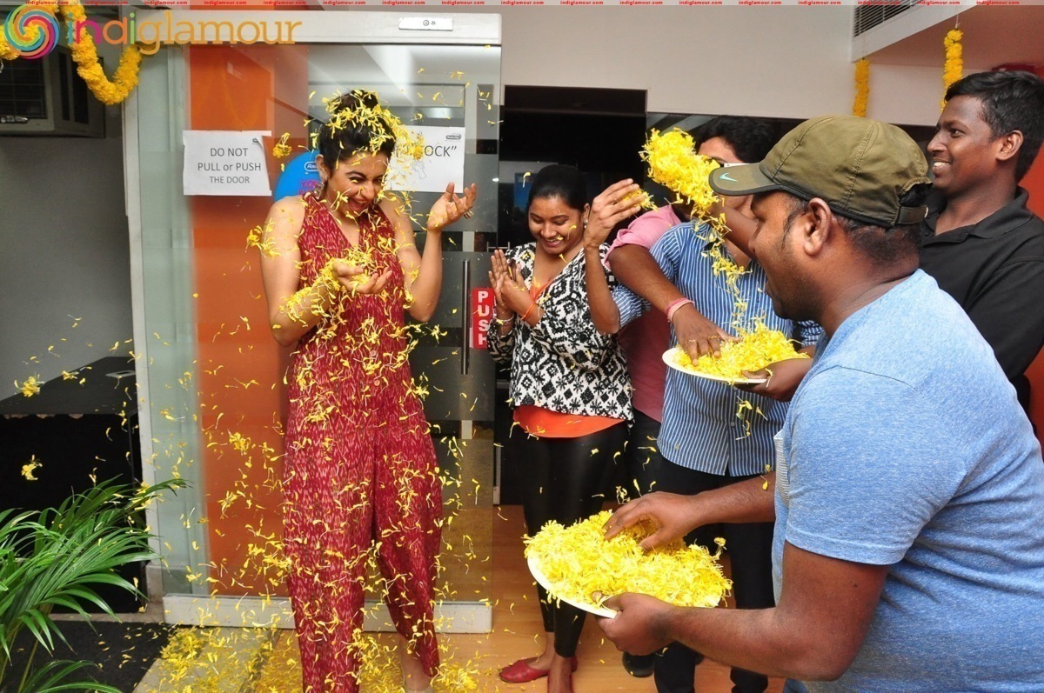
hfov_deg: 67.4
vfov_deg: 47.8
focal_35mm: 27
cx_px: 522
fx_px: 782
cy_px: 346
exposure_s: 1/125
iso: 1250
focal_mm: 18
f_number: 8
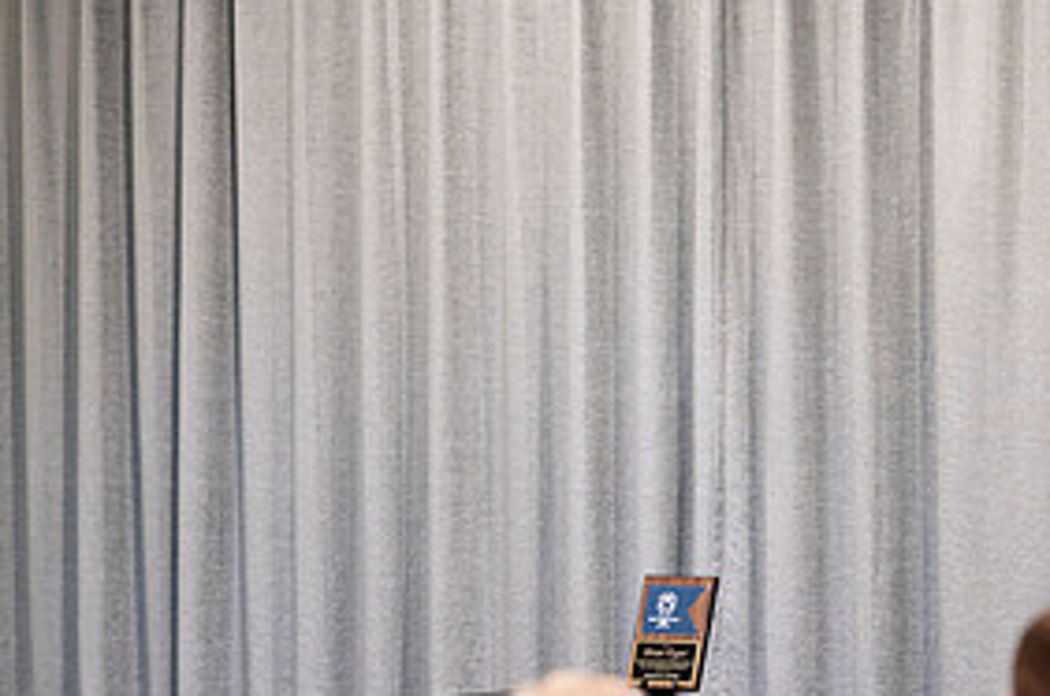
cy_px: 584
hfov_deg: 11.8
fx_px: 5095
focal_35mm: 175
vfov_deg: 7.8
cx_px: 443
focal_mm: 85
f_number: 1.8
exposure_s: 1/200
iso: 1000
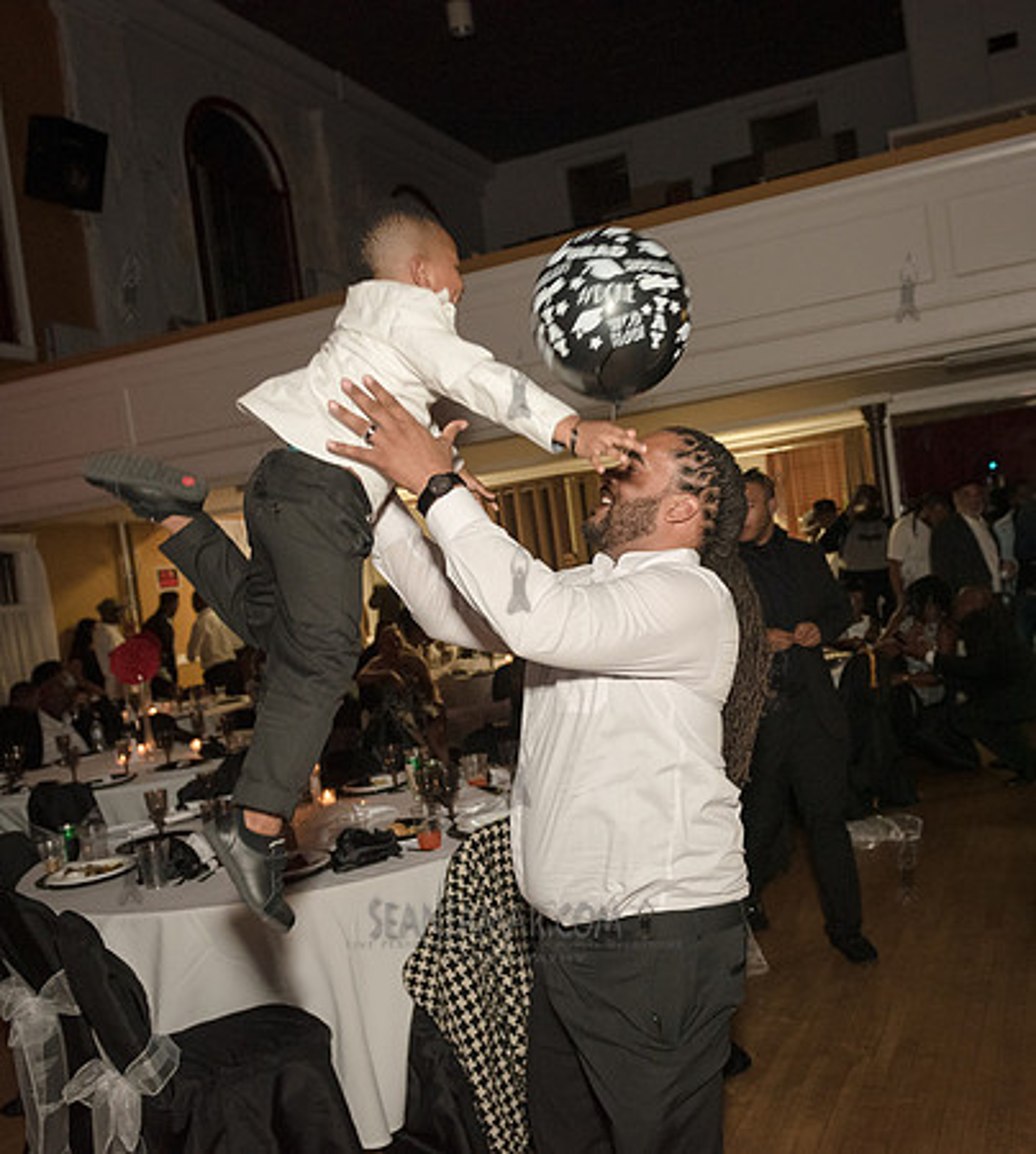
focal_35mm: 32
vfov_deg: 53.2
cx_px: 617
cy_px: 577
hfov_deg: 48.1
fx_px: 1153
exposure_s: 1/250
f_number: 3.5
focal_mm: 24
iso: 2000
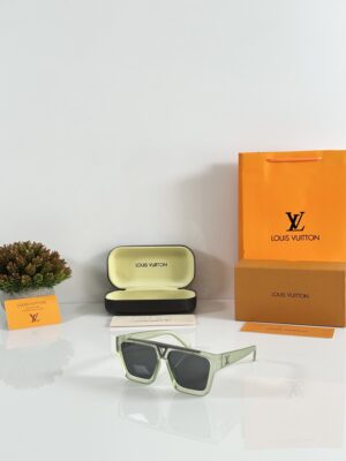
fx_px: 640
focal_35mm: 48
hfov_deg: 30.3
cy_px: 230
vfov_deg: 39.7
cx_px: 173
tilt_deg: -8.6
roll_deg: +1.2
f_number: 1.78
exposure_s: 1/130
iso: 64
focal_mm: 6.86
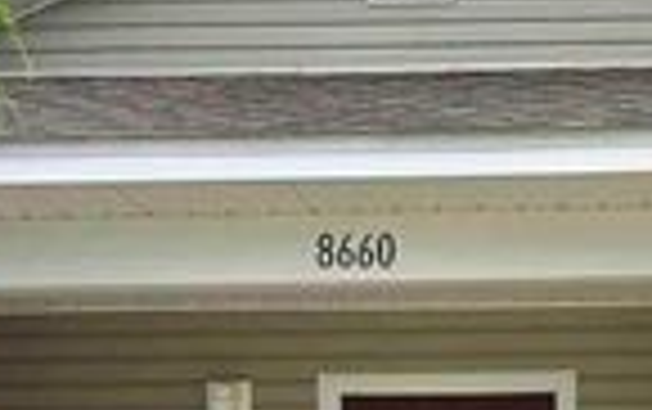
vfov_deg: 14.9
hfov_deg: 24.1
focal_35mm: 84
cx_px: 558
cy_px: 525
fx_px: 1494
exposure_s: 1/359
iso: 20
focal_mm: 6.5
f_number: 1.4
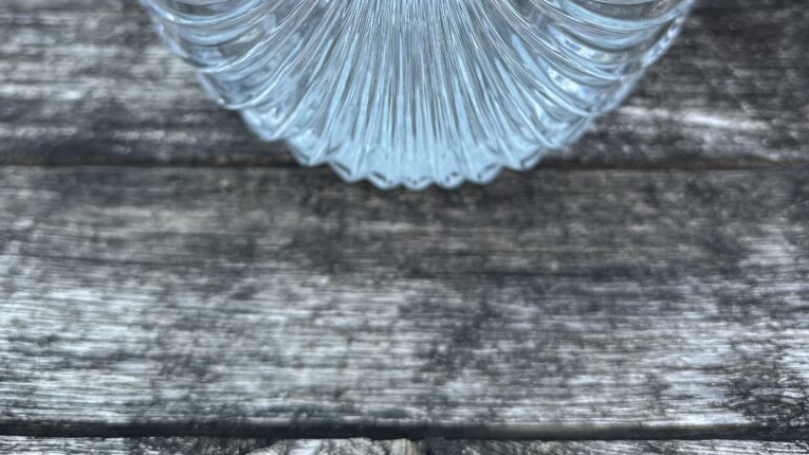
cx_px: 404
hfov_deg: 56.6
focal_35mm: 35
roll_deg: +0.9
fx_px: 751
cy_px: 32
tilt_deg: -35.9
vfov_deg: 31.8
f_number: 1.78
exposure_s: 1/404
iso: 80
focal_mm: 6.86
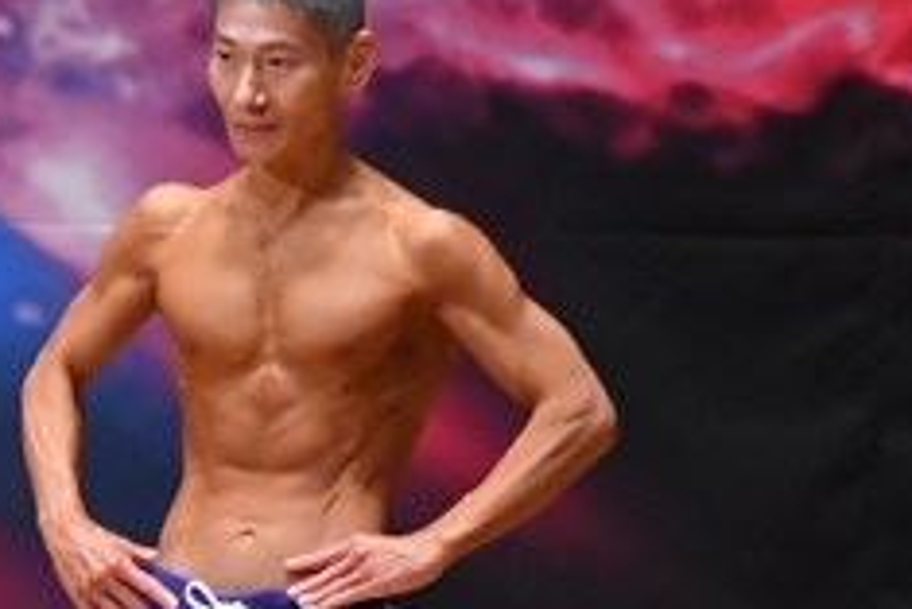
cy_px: 621
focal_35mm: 889
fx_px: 22534
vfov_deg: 1.5
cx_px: -382
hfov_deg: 2.3
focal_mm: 180
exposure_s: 1/400
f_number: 5.6
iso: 6400
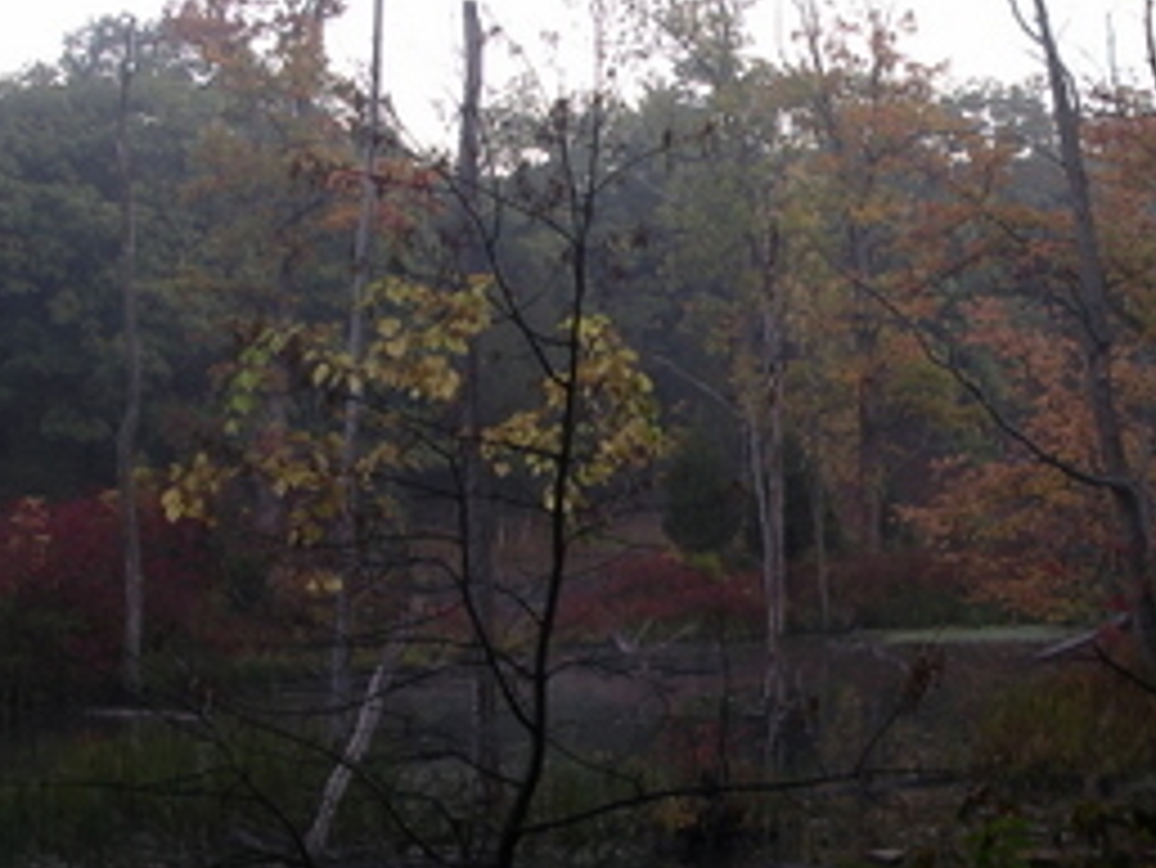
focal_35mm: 69
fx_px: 2305
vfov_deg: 21.3
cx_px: 837
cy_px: 427
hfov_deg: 27.8
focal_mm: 7.8
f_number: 2.8
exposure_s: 1/46
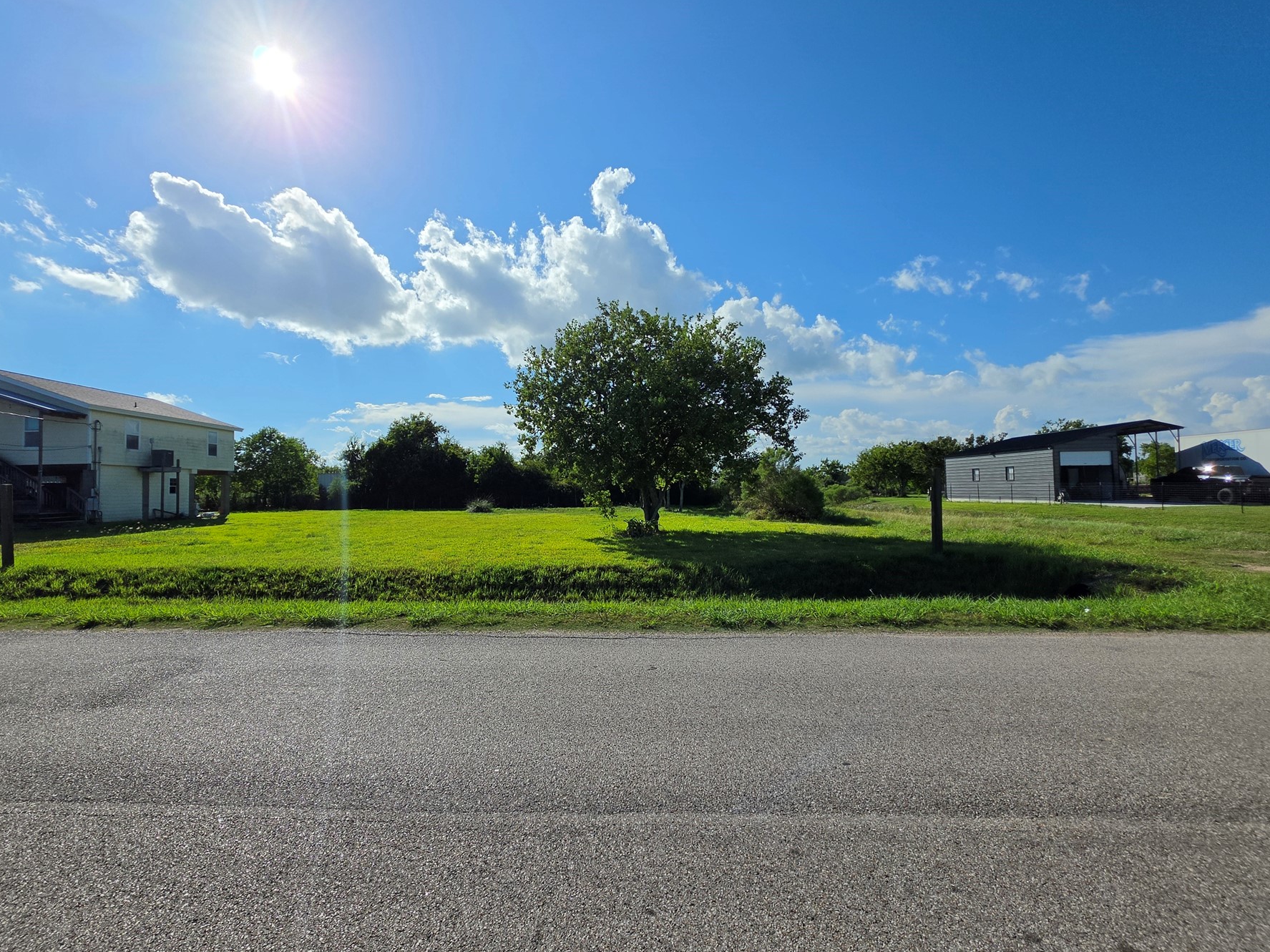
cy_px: 478
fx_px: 550
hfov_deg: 98.0
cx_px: 590
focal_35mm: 15
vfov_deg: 81.7
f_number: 1.9
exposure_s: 1/5927
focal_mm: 2.2
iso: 32
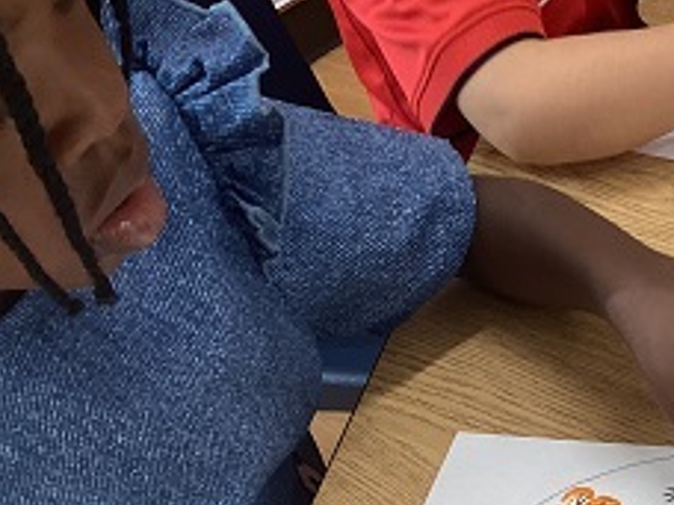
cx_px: 476
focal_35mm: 68
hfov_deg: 28.3
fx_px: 1324
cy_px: 504
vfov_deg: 20.9
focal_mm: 3.3
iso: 50
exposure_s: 1/50
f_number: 2.4
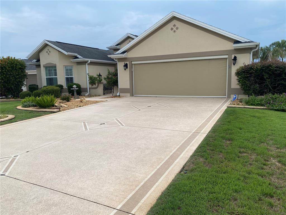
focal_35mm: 26
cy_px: 108
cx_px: 143
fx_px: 215
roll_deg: -0.1
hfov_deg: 67.3
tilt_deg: -7.1
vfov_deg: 53.1
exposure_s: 1/1838
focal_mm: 4.25
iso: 32
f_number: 1.8
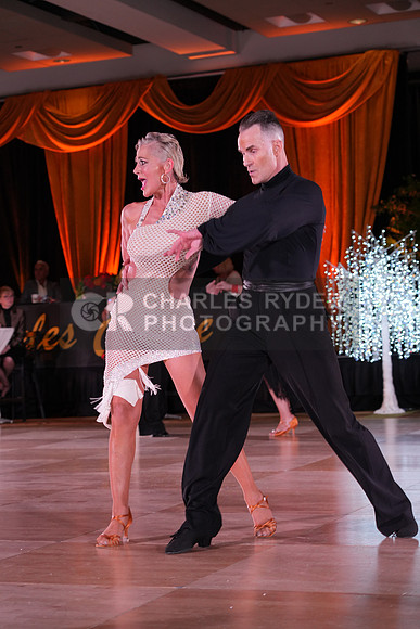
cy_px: 314
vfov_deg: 25.4
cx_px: 210
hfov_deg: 17.1
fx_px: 1399
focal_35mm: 80
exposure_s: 1/200
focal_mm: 80
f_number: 4.5
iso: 1250
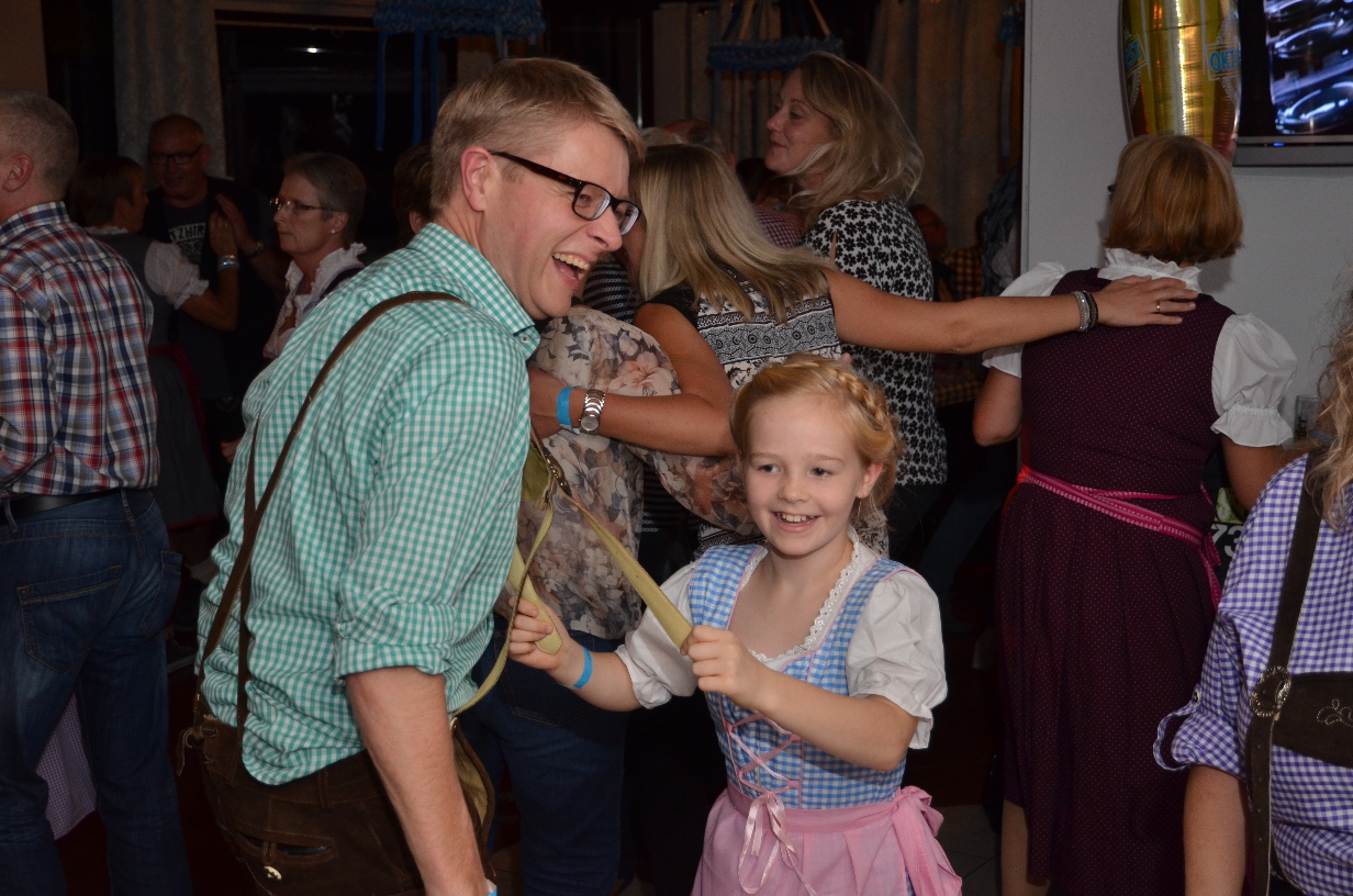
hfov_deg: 39.0
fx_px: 1913
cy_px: 448
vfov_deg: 26.4
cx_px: 676
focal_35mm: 51
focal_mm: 34
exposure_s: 1/60
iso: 800
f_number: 4.5
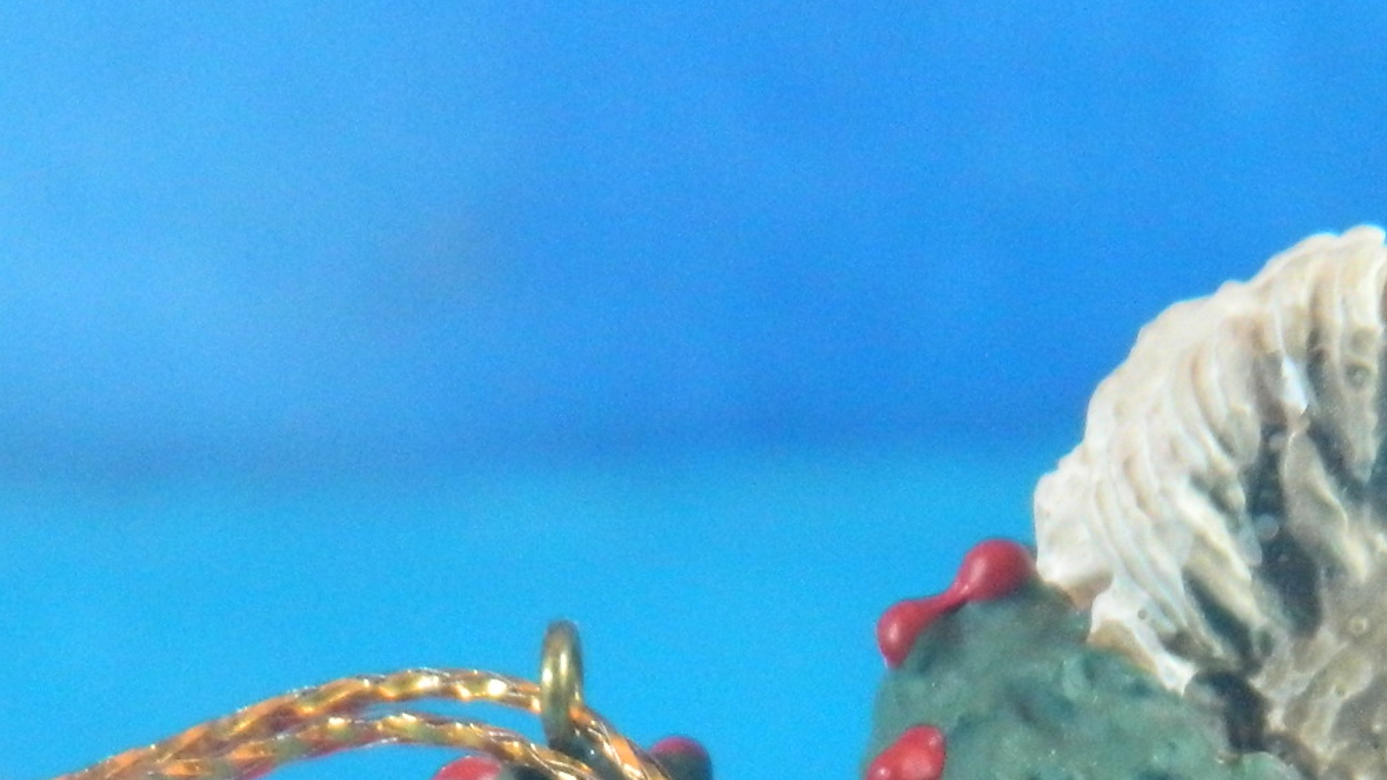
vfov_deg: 3.3
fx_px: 13314
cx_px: 800
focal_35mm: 362
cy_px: 1282
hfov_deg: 6.0
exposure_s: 1/15
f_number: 4.7
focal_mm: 23.2
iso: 400
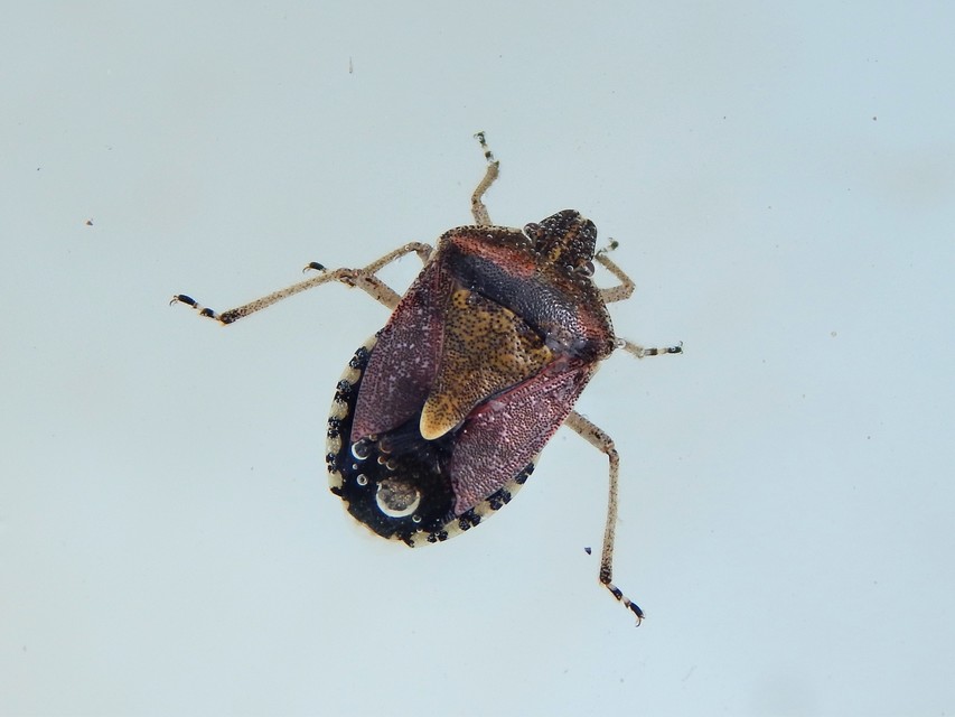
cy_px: 358
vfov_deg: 11.3
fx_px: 3615
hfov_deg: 15.1
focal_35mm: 131
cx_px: 478
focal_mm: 23.4
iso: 125
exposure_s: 1/200
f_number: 4.8
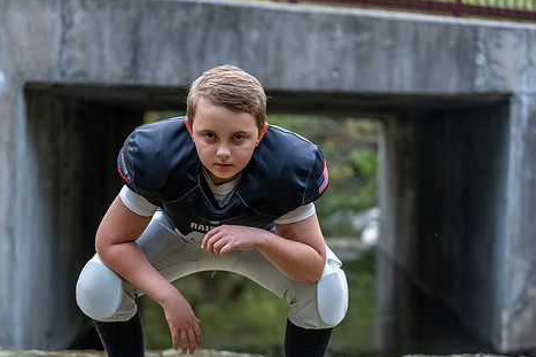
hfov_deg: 23.4
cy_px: 218
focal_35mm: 87
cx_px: 216
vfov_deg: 15.7
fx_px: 1295
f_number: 2.8
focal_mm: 70
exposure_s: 1/320
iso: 400
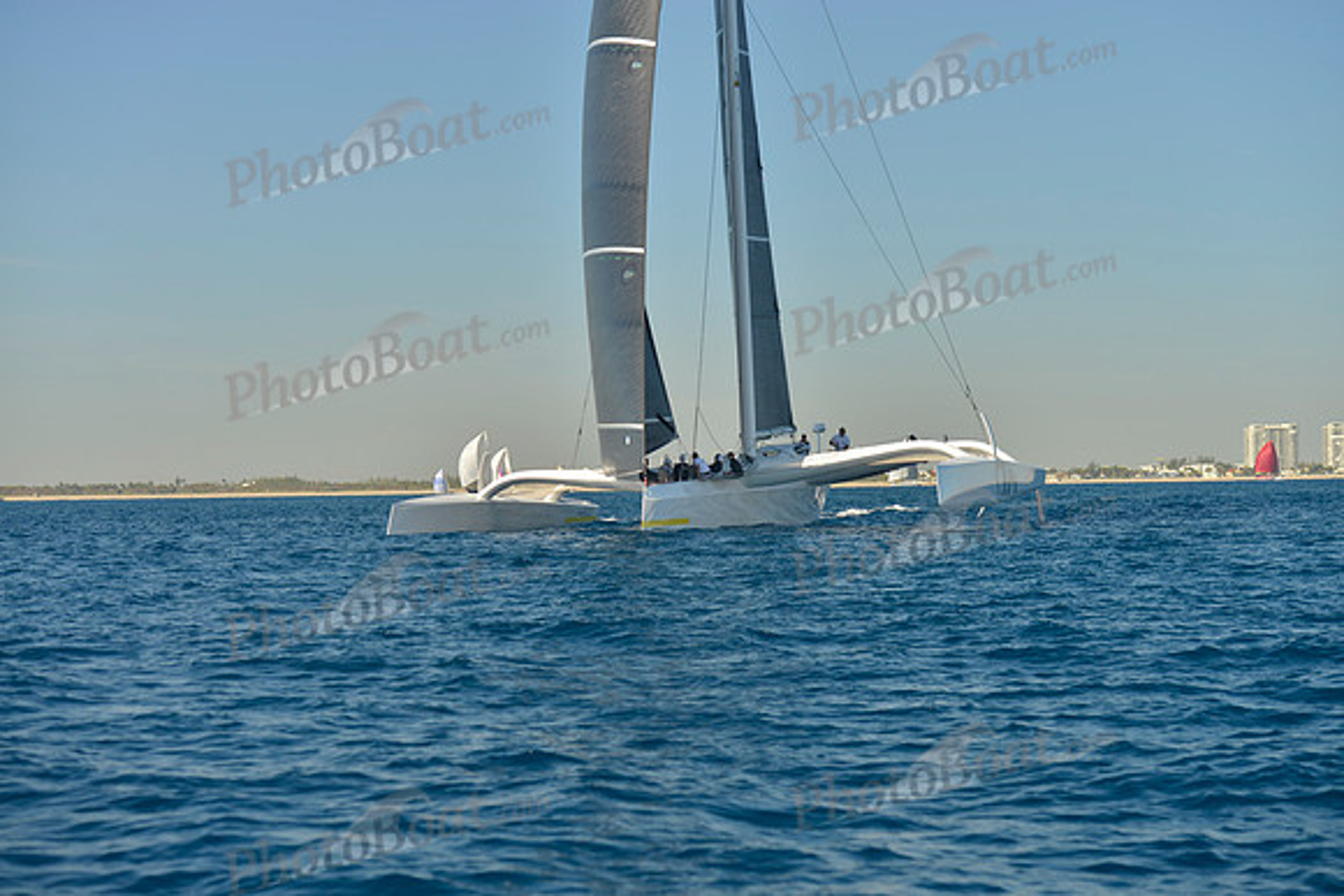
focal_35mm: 70
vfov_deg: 19.5
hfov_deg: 28.8
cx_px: 672
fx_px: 2614
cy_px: 448
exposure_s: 1/640
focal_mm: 70
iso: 200
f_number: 5.6
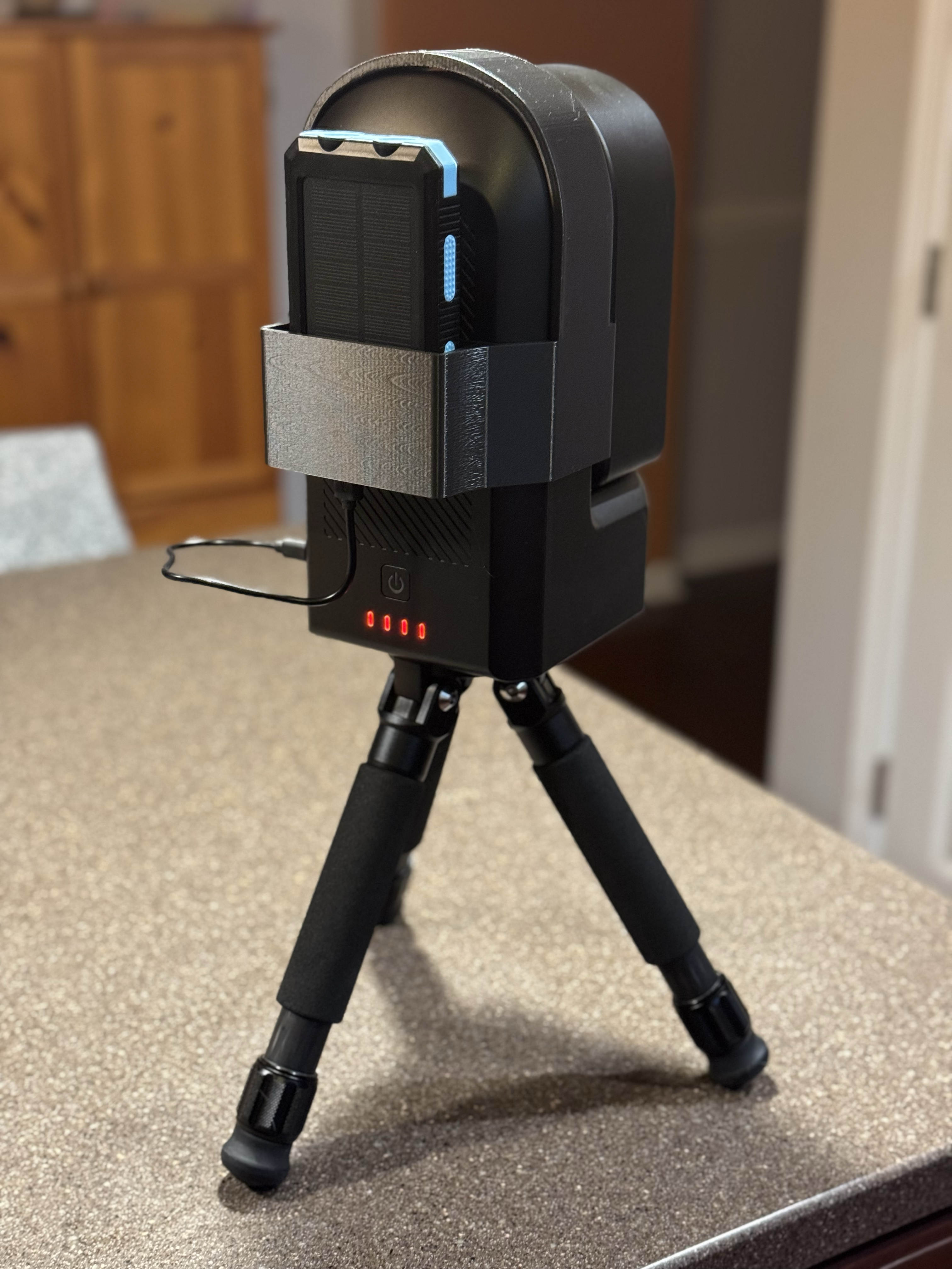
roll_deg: -0.3
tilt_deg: -21.8
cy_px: 634
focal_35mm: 48
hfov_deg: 30.3
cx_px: 476
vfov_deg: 39.7
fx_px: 1760
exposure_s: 1/40
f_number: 1.78
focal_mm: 6.76
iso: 500
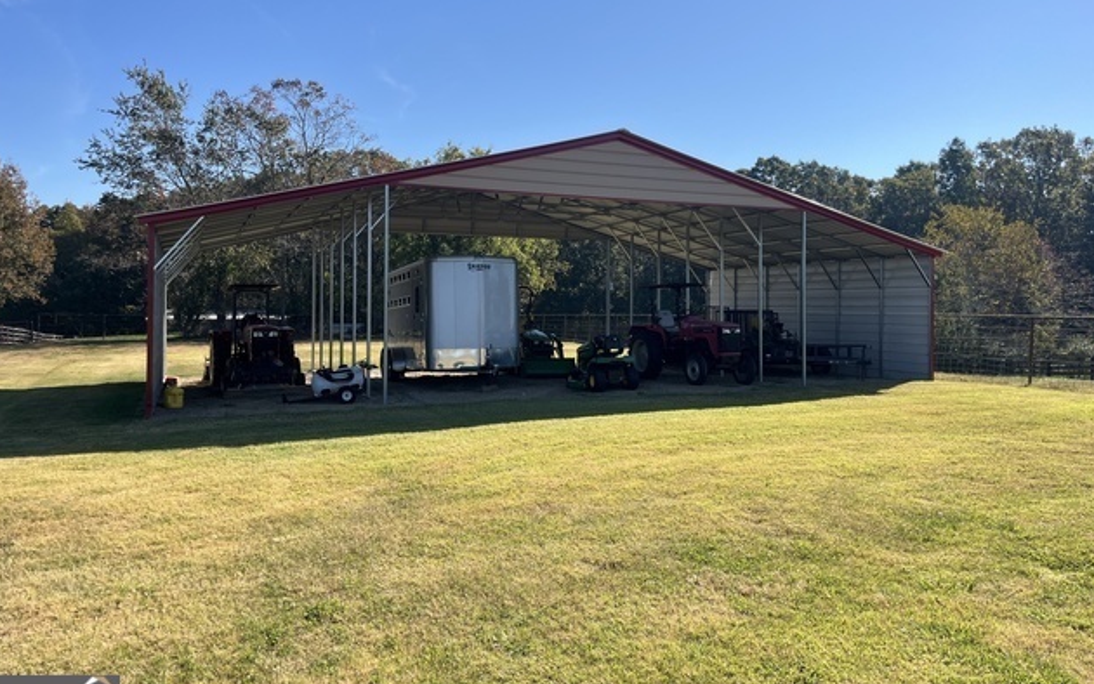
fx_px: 835
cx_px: 550
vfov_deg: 44.5
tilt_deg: +0.6
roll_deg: +0.1
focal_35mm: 28
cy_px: 300
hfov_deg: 66.5
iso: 50
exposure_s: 1/3135
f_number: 1.6
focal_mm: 5.1
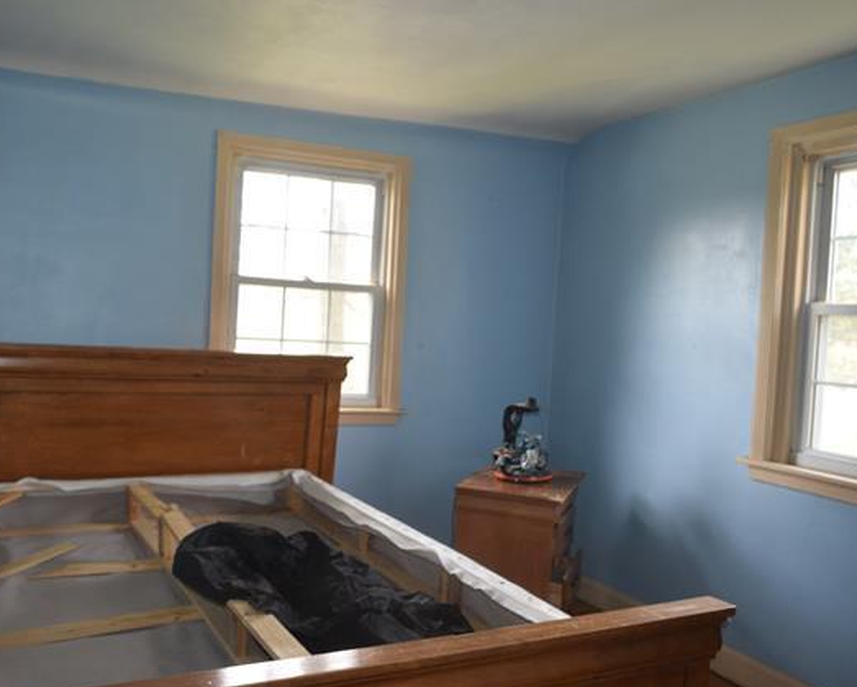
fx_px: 787
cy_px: 348
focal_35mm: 31
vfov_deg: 47.1
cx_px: 342
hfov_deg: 56.7
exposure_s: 1/100
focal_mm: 18
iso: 800
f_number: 5
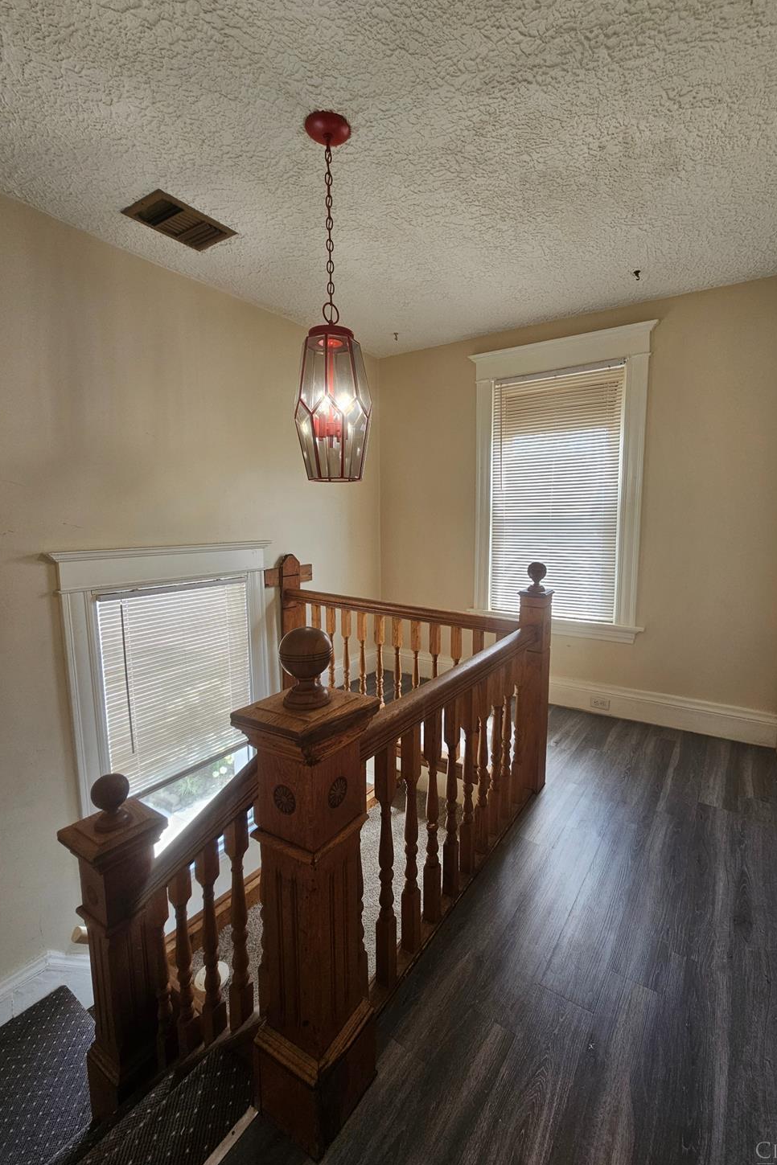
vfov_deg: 104.2
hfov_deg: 81.0
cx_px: 427
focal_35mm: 14
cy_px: 575
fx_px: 453
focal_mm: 2.2
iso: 64
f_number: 2.2
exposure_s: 1/60
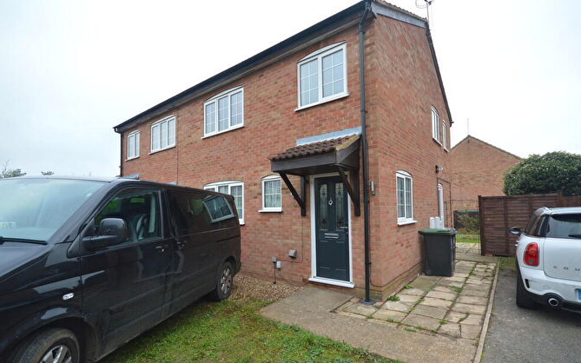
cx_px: 302
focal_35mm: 16
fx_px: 253
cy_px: 195
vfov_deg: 71.1
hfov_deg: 97.8
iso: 400
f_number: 5.6
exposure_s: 1/125
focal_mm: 10
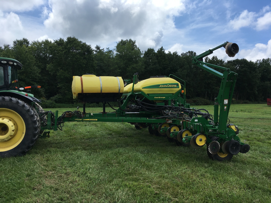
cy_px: 102
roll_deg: -1.1
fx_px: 227
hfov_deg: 61.7
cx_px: 136
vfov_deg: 48.2
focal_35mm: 29
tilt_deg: -1.3
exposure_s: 1/2079
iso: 25
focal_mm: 4.15
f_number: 2.2
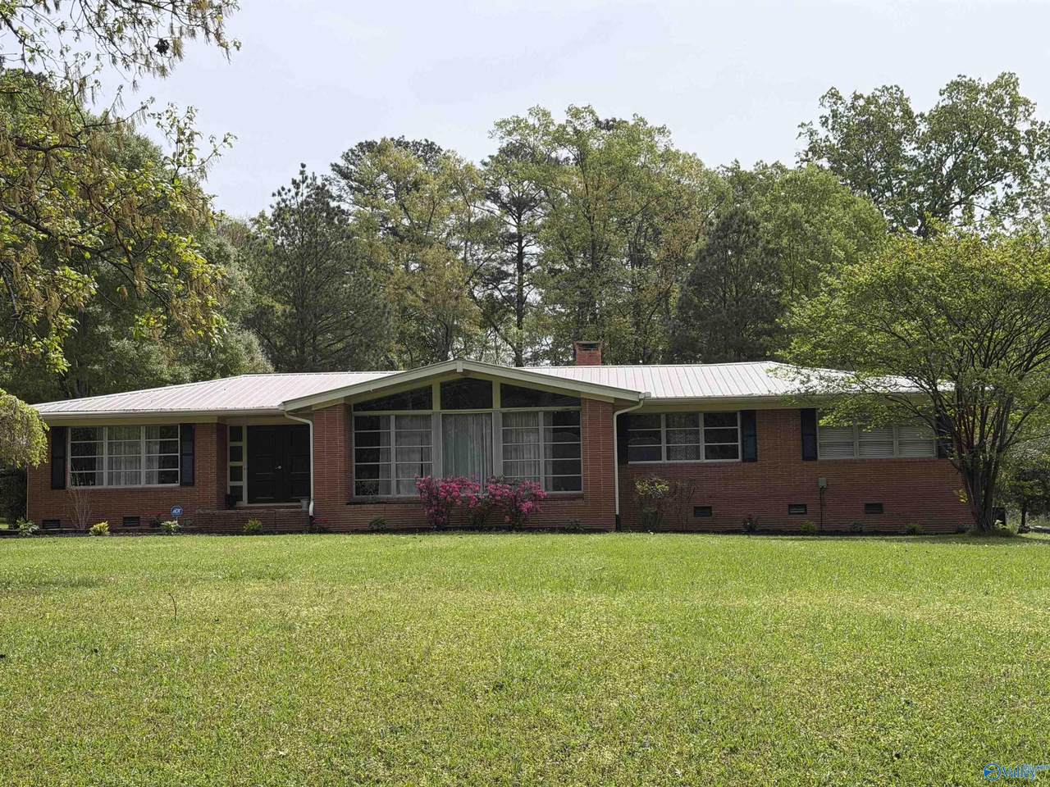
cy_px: 394
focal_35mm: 48
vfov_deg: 30.3
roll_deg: +0.9
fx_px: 1456
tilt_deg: +4.0
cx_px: 525
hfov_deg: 39.7
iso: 80
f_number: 1.78
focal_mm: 6.76
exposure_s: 1/4878
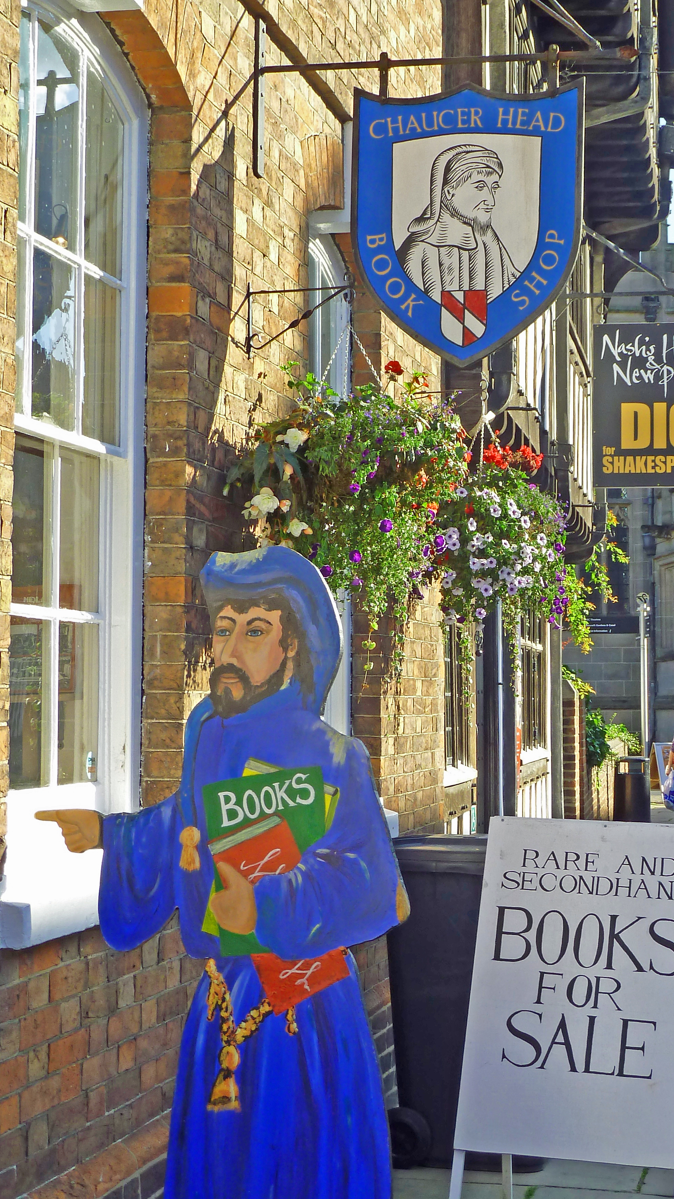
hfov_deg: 18.4
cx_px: 484
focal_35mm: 65
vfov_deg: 32.3
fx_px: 2065
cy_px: 649
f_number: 3.8
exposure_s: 1/200
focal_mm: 8.5
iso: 80
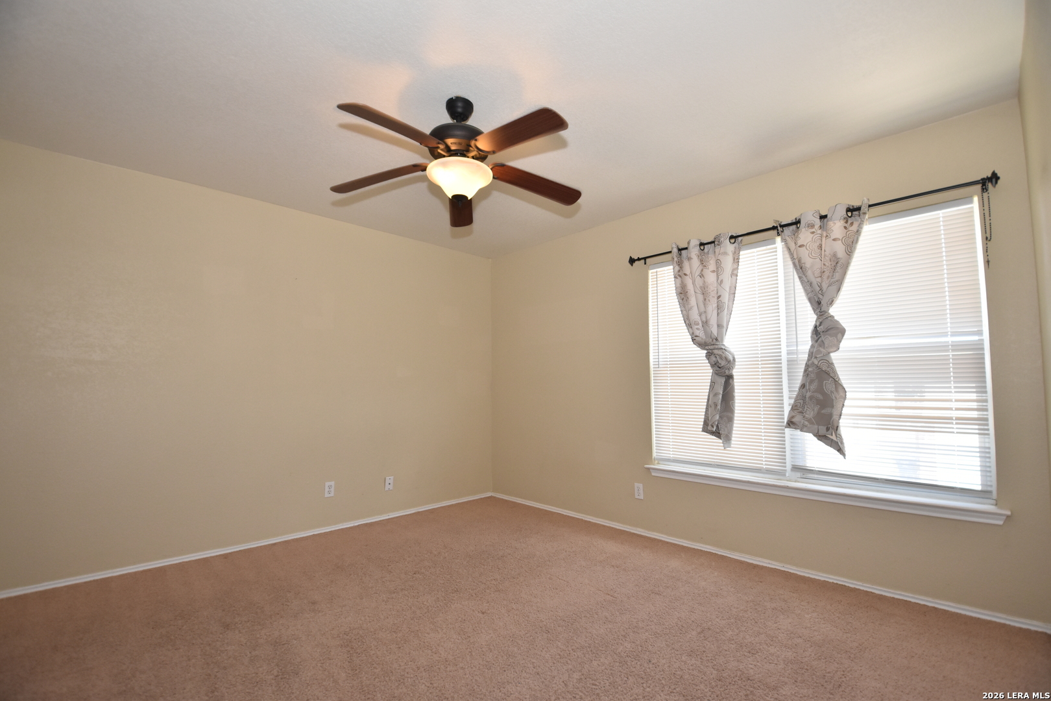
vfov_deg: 77.3
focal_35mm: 15
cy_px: 350
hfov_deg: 100.4
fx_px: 438
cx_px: 526
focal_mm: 10
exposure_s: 1/160
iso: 800
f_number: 4.5
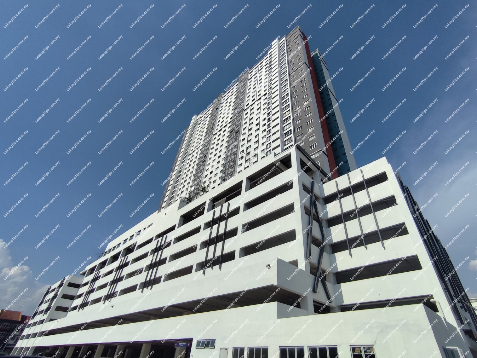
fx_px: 221
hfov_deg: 94.5
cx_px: 238
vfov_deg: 78.1
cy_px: 179
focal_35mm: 16
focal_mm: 1.65
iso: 50
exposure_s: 1/3450
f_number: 2.2
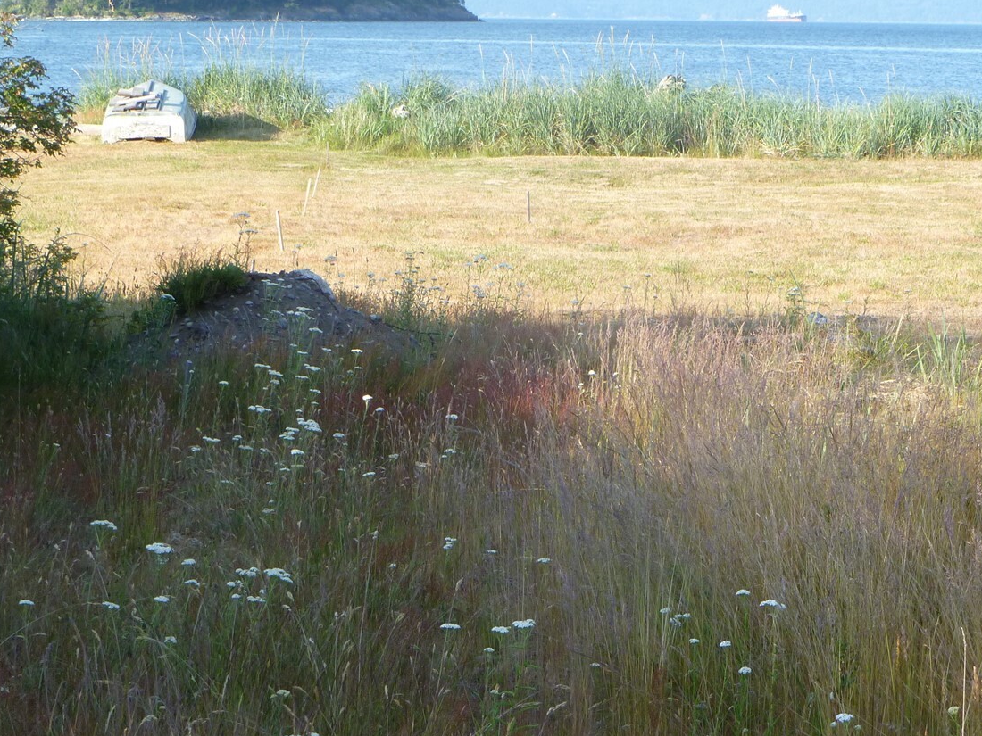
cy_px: 390
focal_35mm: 96
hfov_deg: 20.4
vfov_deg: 15.4
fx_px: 2723
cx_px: 610
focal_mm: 11.7
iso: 160
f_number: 4.2
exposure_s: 1/250
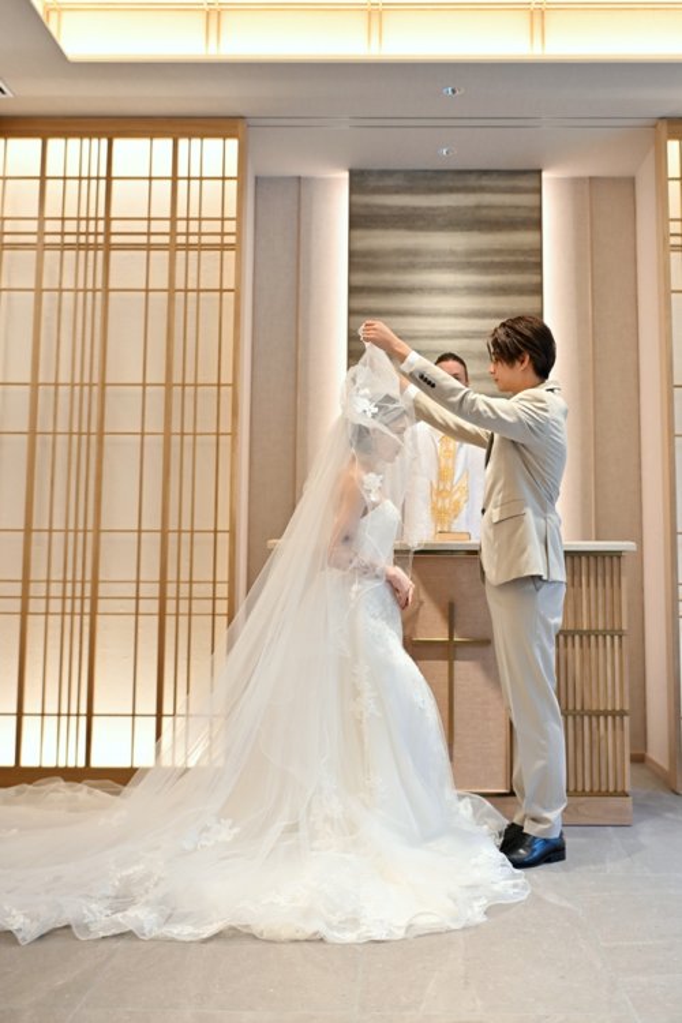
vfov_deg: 54.4
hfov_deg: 37.9
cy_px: 512
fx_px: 995
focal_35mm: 35
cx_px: 341
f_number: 1.6
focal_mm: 35
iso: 800
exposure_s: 1/640
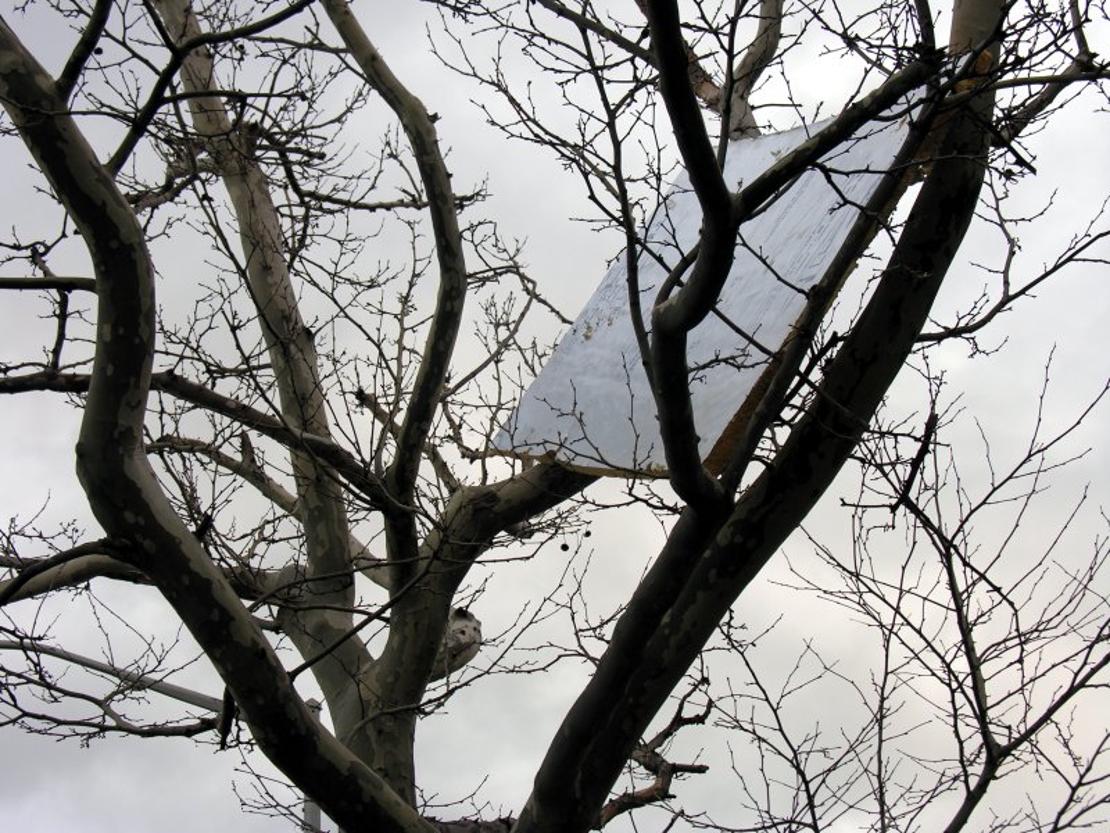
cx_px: 555
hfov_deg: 25.0
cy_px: 416
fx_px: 2501
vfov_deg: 18.9
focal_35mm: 78
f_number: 3.8
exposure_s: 1/59
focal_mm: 19.8
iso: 50
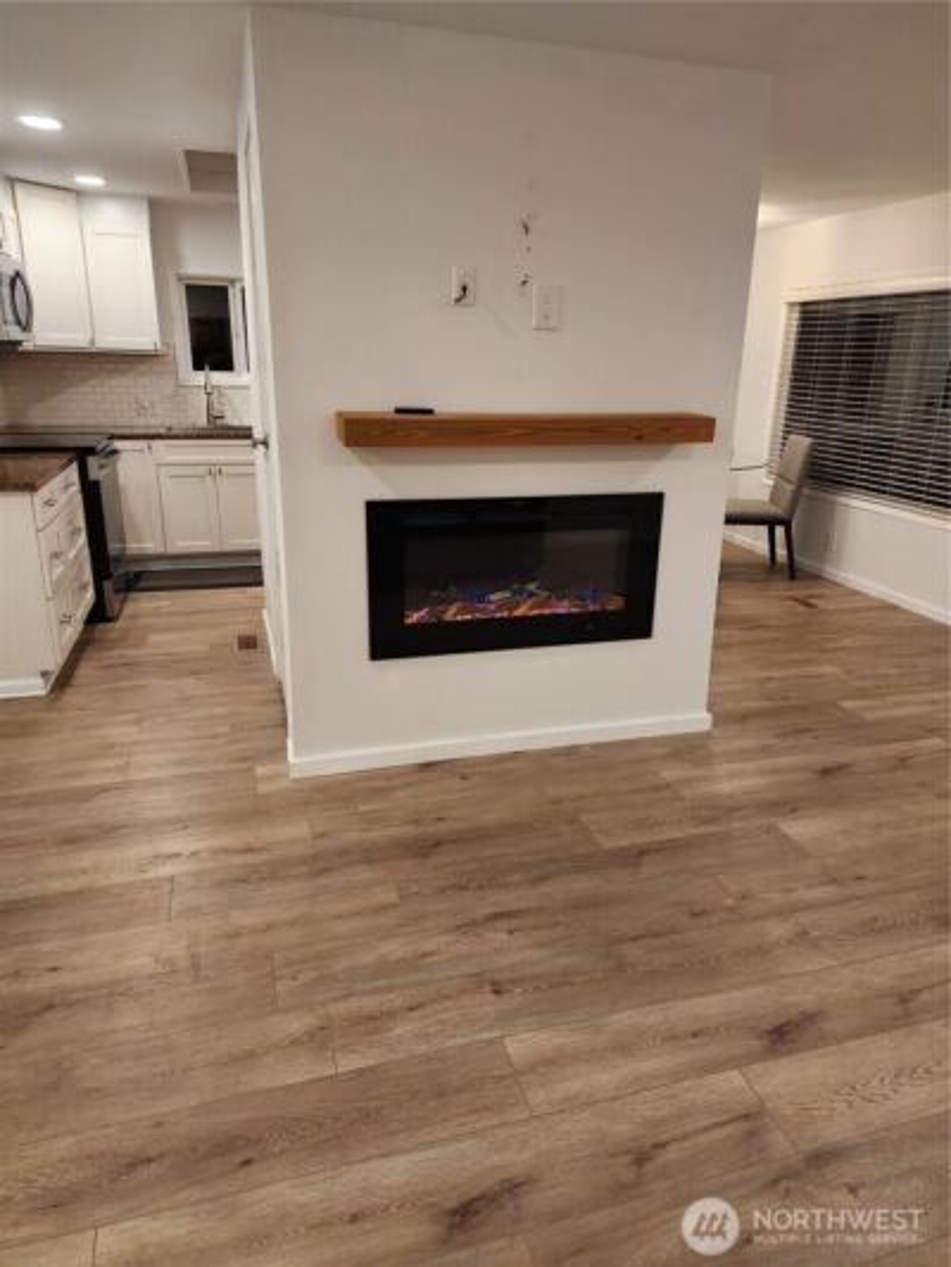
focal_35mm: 23
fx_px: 842
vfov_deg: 73.9
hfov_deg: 58.9
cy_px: 634
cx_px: 476
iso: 320
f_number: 1.8
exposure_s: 1/120
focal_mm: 6.4
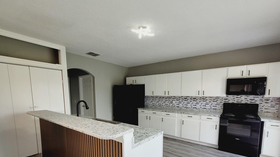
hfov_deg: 99.0
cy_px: 106
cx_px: 155
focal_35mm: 16
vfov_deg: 65.2
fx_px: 119
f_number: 2.2
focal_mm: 1.74
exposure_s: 1/60
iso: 64
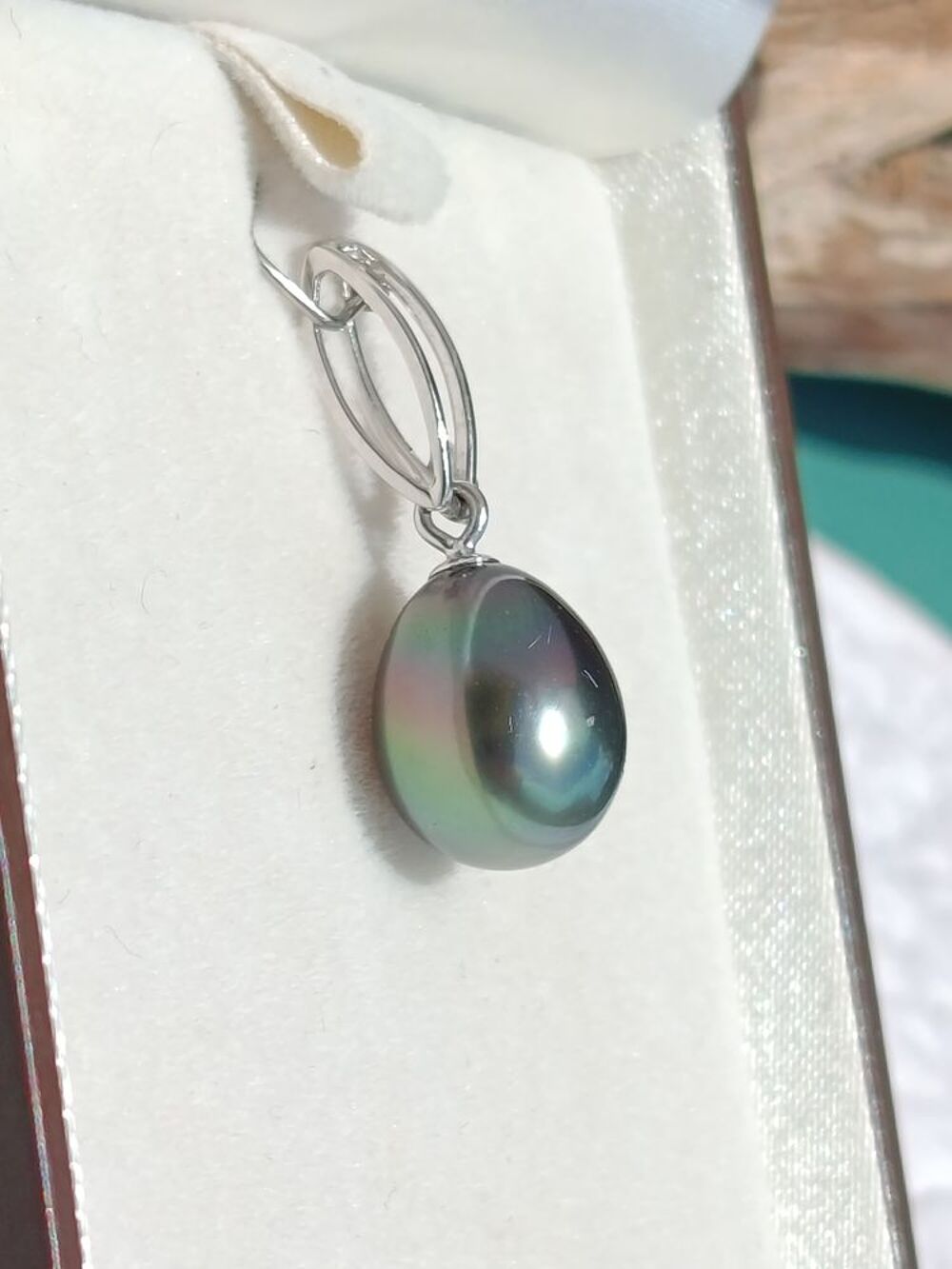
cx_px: 476
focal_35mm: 149
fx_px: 5463
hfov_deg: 10.0
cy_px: 634
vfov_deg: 13.3
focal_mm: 5.24
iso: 50
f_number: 1.7
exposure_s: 1/1183
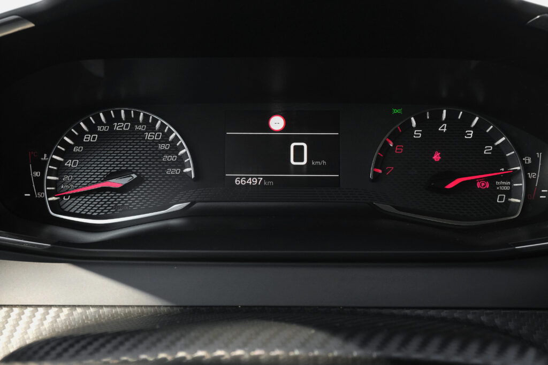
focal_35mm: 40
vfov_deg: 33.4
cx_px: 274
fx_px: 609
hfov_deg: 48.5
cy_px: 182
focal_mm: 26.4
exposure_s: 1/200
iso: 2000
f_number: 9
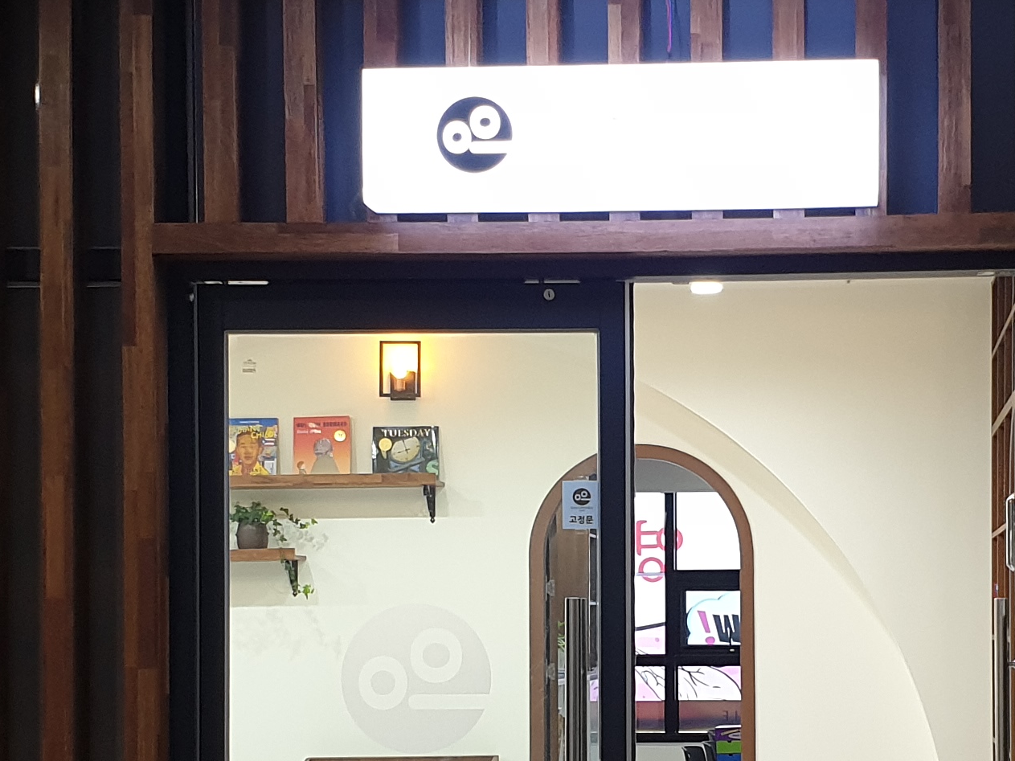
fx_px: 2433
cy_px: 620
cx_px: 661
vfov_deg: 17.6
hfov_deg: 23.5
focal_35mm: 83
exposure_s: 1/60
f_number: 2.4
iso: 160
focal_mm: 4.3
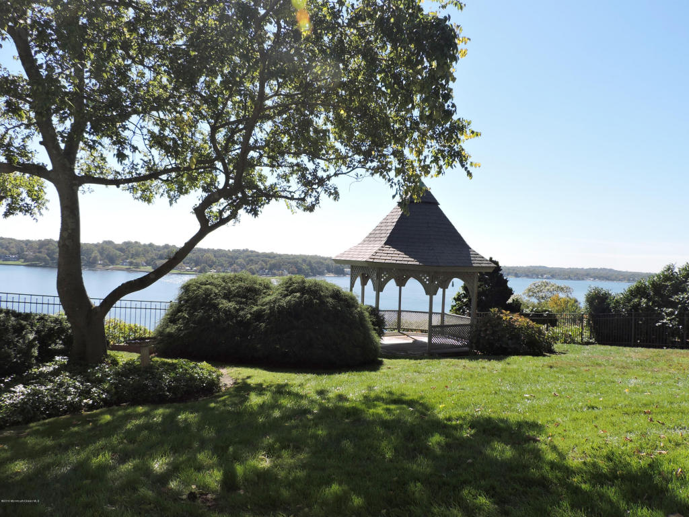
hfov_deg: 71.6
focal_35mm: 24
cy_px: 258
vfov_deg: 56.8
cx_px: 344
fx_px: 478
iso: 100
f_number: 3
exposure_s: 1/1000
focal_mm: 4.3
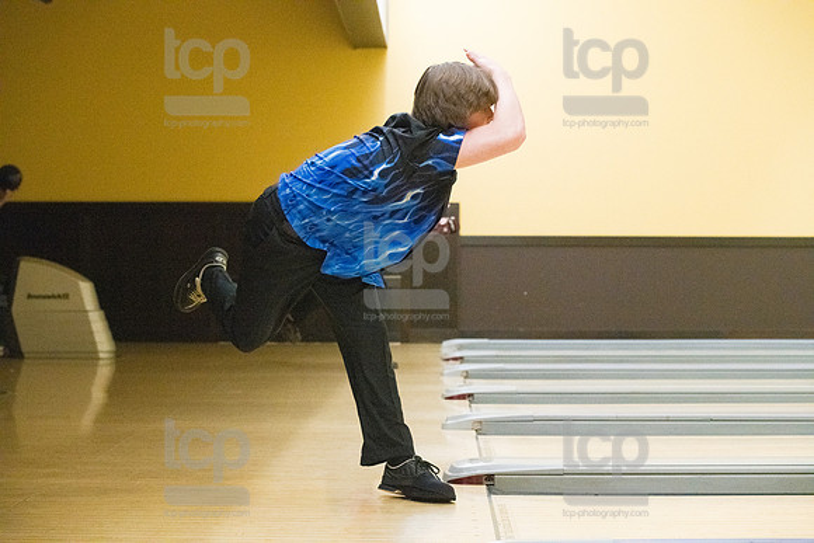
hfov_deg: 26.0
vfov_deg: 17.5
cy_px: 272
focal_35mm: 78
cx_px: 407
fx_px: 1764
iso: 10000
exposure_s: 1/1000
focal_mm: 78
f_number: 4.5
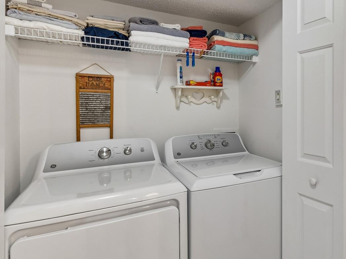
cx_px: 243
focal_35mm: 22
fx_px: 220
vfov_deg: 60.6
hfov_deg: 72.9
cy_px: 105
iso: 100
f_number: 7.1
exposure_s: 1/3.33
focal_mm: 10
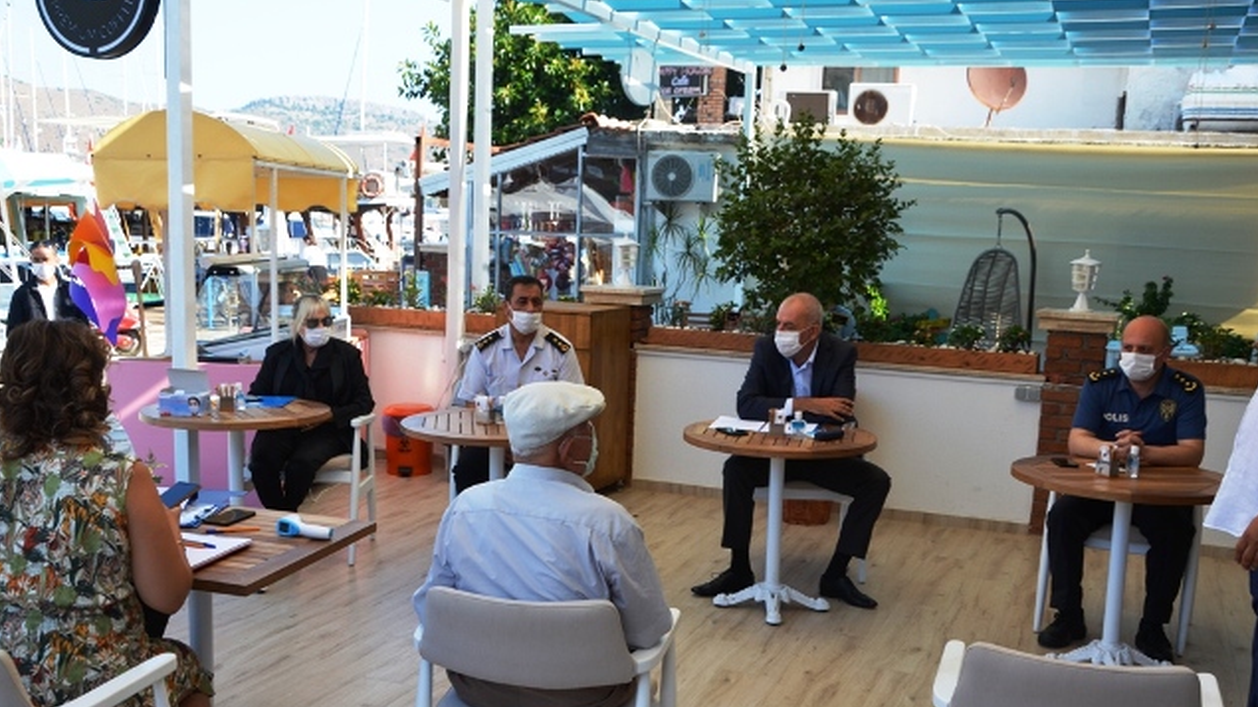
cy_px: 416
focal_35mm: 40
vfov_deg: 30.0
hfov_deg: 51.0
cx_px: 628
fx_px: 1318
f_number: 7.1
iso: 200
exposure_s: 1/200
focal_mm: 25
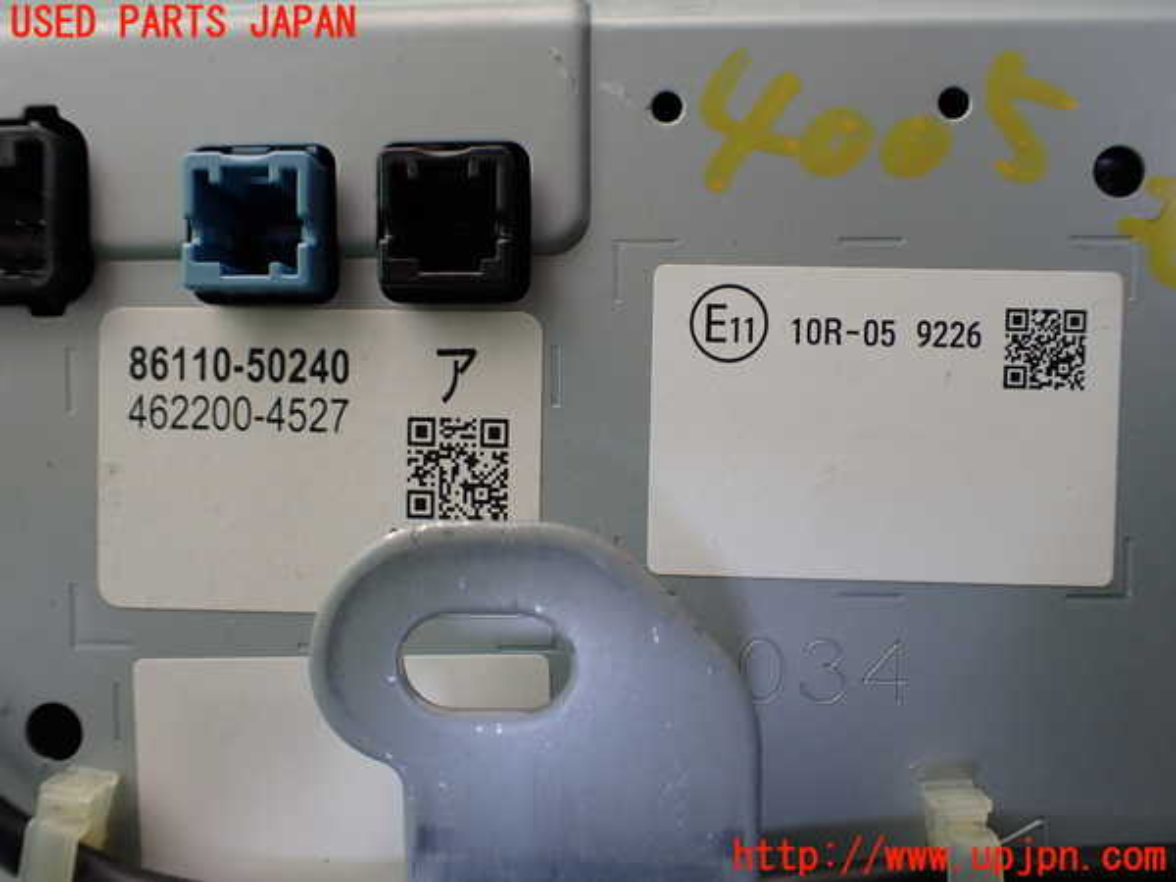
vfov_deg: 46.8
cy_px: 441
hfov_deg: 60.0
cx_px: 588
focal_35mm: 30
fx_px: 1019
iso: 125
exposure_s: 1/125
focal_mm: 5.4
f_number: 2.3
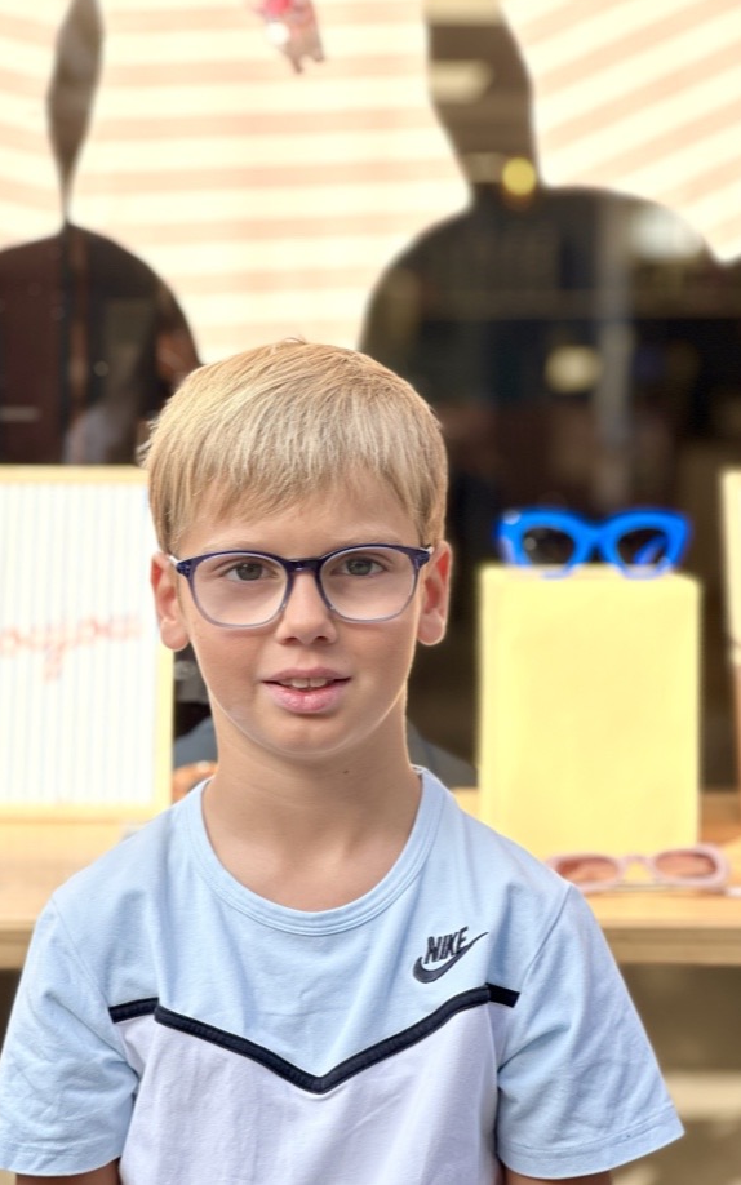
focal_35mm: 83
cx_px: 302
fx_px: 2681
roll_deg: -1.0
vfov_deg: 24.9
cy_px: 585
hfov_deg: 15.7
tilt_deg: -2.9
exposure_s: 1/228
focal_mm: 9
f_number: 2.8
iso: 32
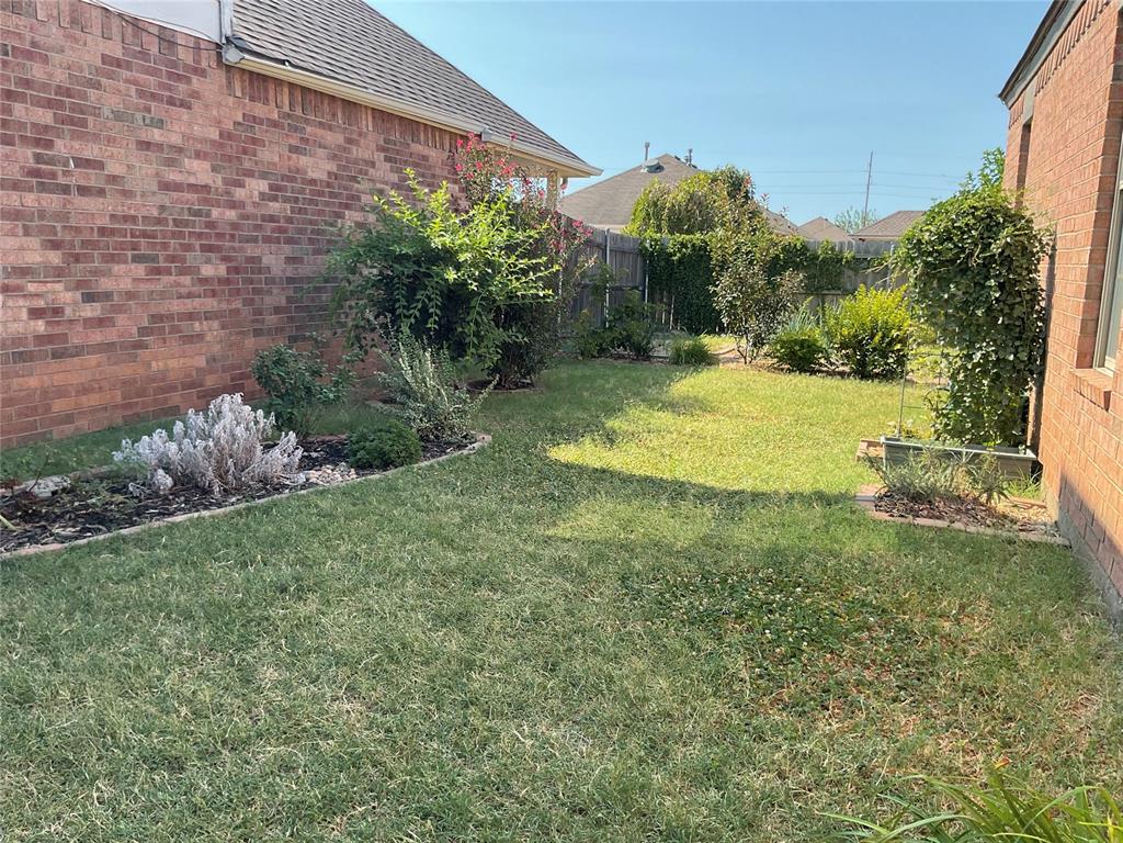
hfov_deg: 61.7
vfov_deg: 48.2
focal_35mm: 29
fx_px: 941
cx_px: 562
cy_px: 422
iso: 16
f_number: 1.8
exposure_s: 1/562
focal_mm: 3
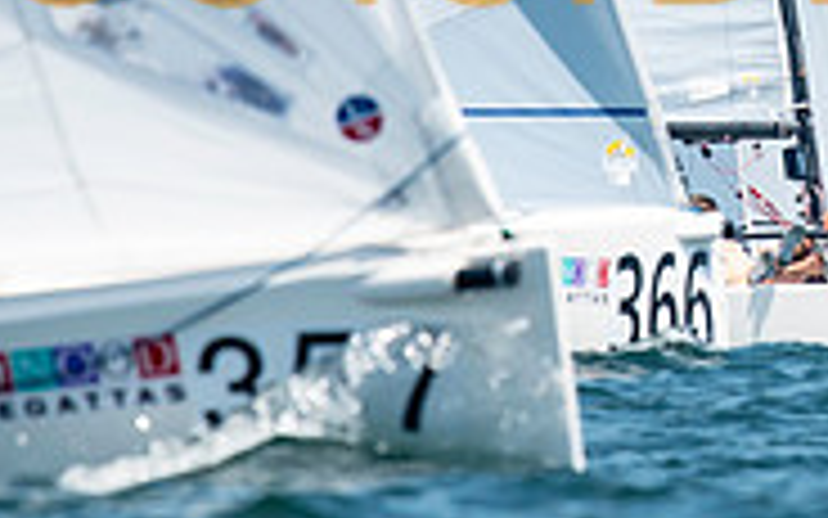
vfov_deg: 0.8
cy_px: -18
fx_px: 35157
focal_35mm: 1558
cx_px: 859
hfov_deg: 1.3
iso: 200
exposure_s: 1/1250
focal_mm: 300
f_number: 5.6
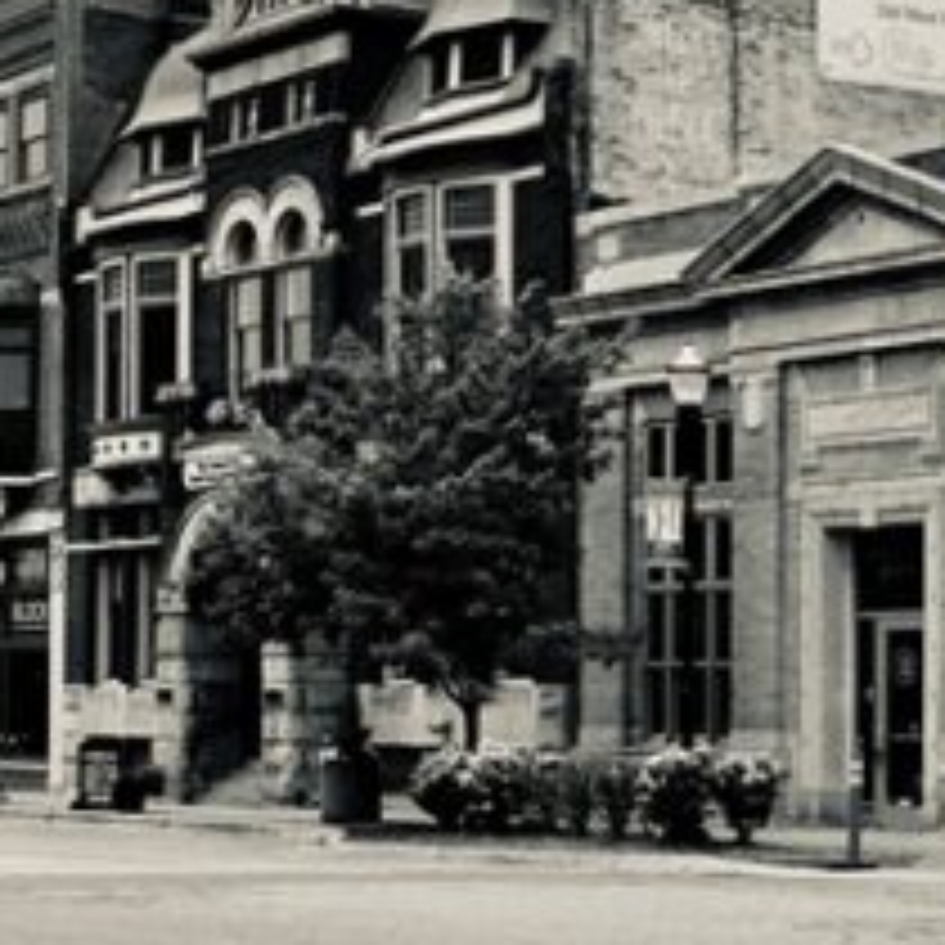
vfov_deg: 17.1
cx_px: 54
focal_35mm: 102
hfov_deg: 16.8
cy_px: 513
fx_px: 3150
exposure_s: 1/125
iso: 100
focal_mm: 28
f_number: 9
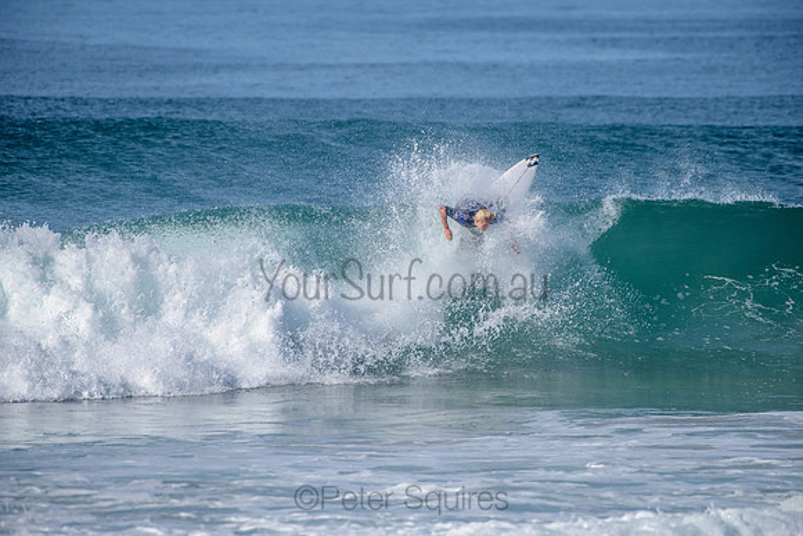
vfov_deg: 2.8
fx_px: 11155
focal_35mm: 500
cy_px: 268
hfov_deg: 4.1
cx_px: 402
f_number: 5.6
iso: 180
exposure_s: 1/2500
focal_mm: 500
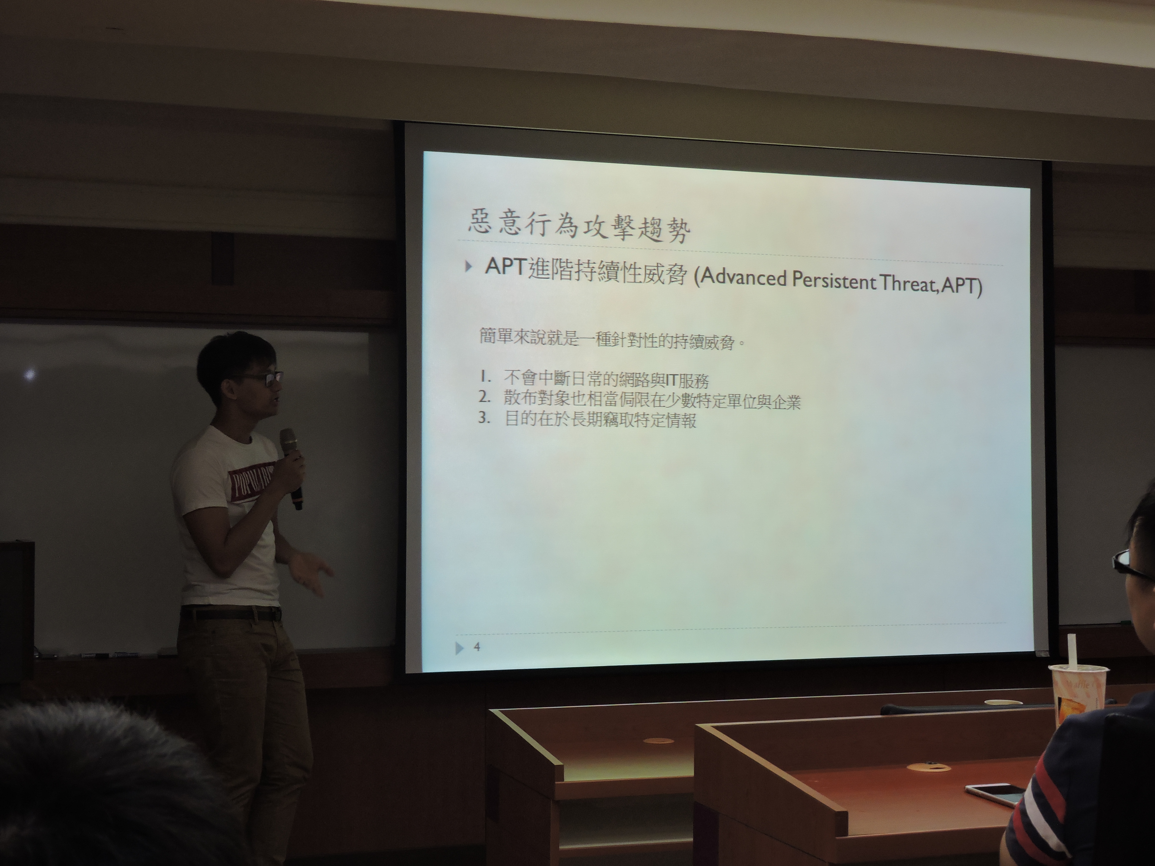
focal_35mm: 55
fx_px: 1835
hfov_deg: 34.9
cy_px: 433
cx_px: 578
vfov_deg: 26.6
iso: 320
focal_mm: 9.9
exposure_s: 1/30
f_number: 4
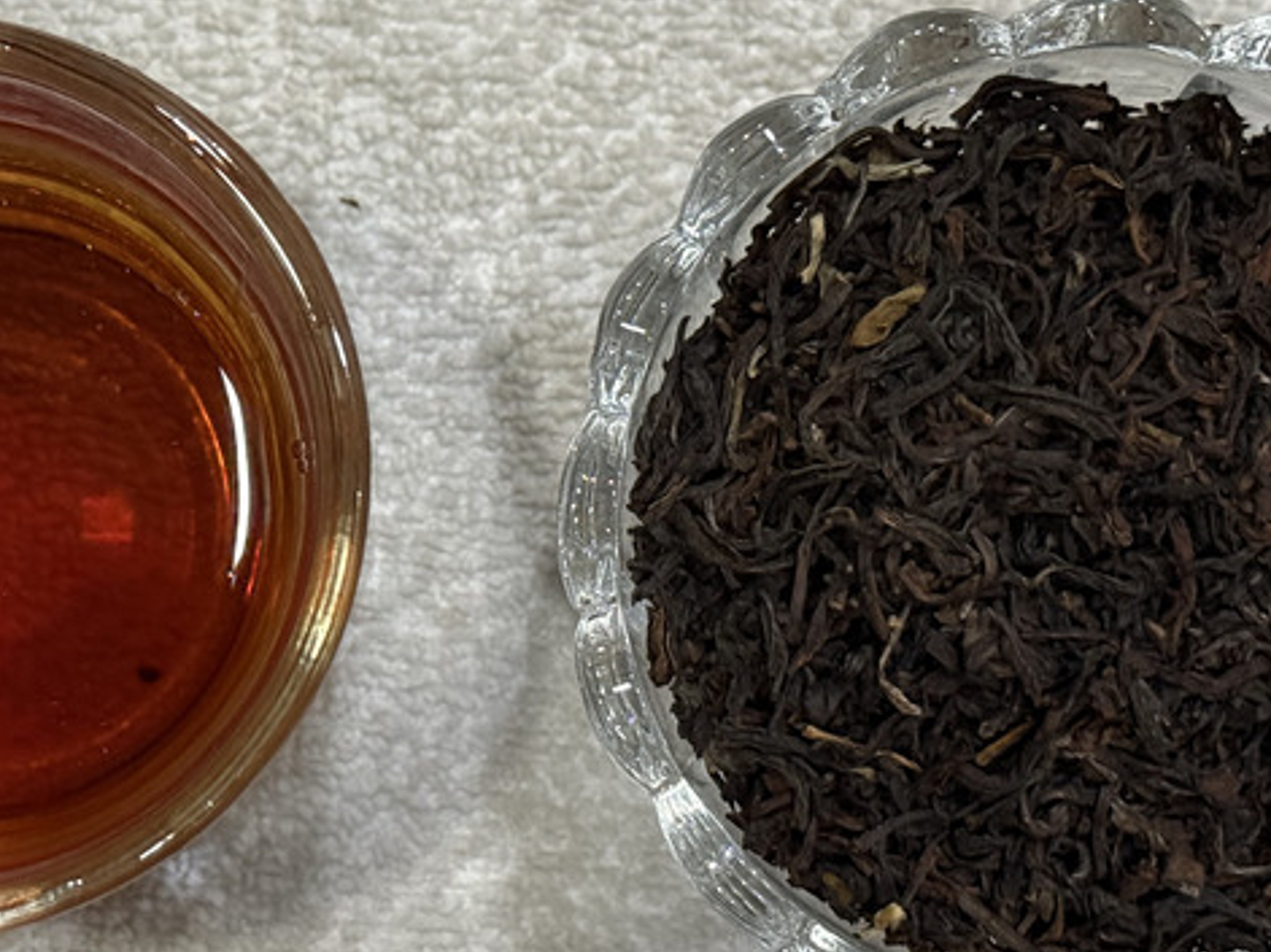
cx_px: 413
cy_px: 507
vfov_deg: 14.5
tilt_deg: -86.3
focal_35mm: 102
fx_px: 3744
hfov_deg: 19.2
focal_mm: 6.76
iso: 500
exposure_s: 1/33
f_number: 1.78
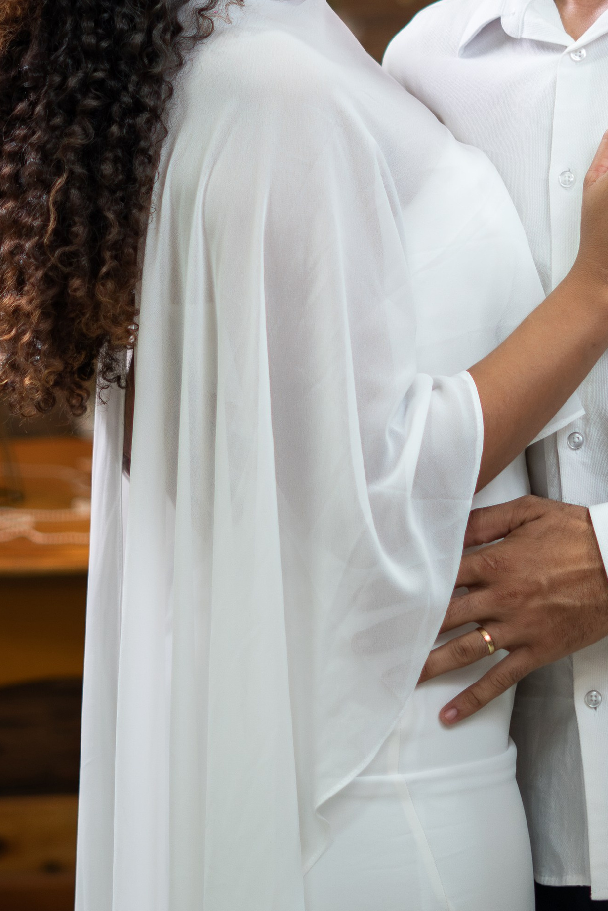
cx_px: 452
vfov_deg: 13.1
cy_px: 140
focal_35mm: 156
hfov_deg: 8.8
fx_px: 3951
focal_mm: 50
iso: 320
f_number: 1.8
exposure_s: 1/160
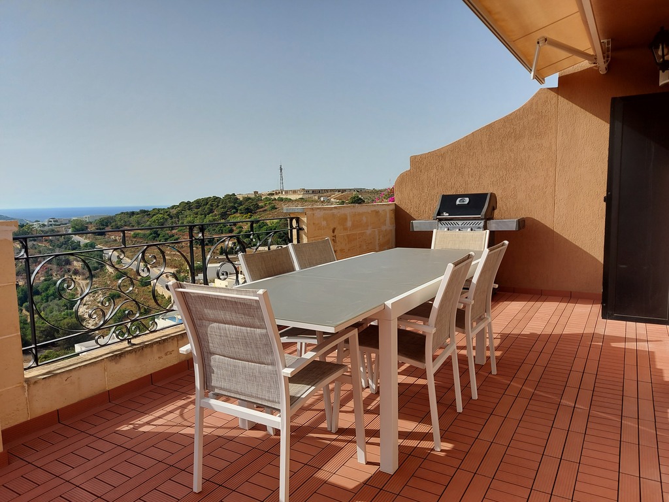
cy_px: 251
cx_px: 334
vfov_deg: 56.8
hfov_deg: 71.6
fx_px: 464
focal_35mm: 24
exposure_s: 1/1191
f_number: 1.8
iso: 32
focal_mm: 5.23
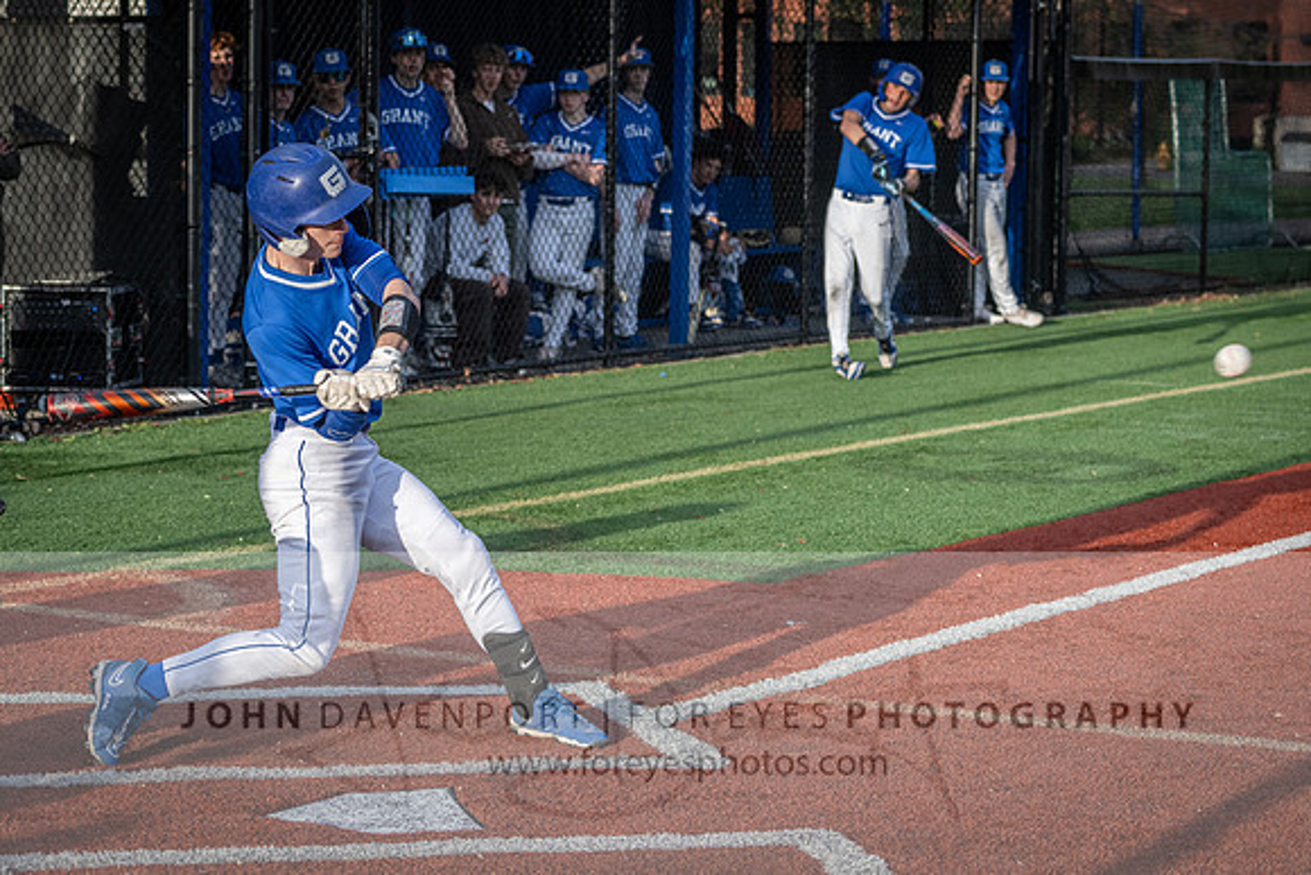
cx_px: 527
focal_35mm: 96
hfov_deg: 21.3
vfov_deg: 14.3
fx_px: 3484
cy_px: 352
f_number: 5.6
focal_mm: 80
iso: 640
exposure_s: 1/1600
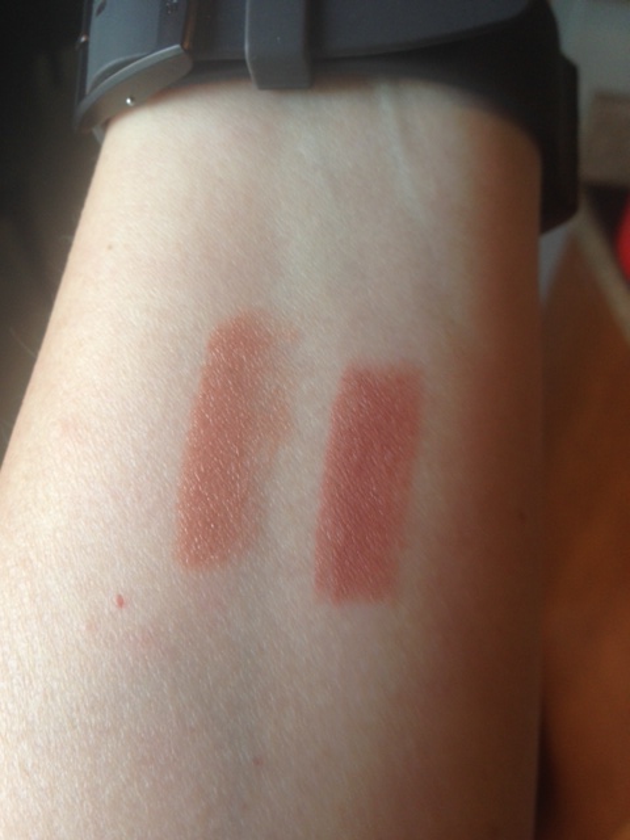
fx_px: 801
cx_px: 315
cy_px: 420
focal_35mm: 33
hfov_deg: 42.9
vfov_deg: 55.4
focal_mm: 4.12
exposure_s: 1/24
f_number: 2.4
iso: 50
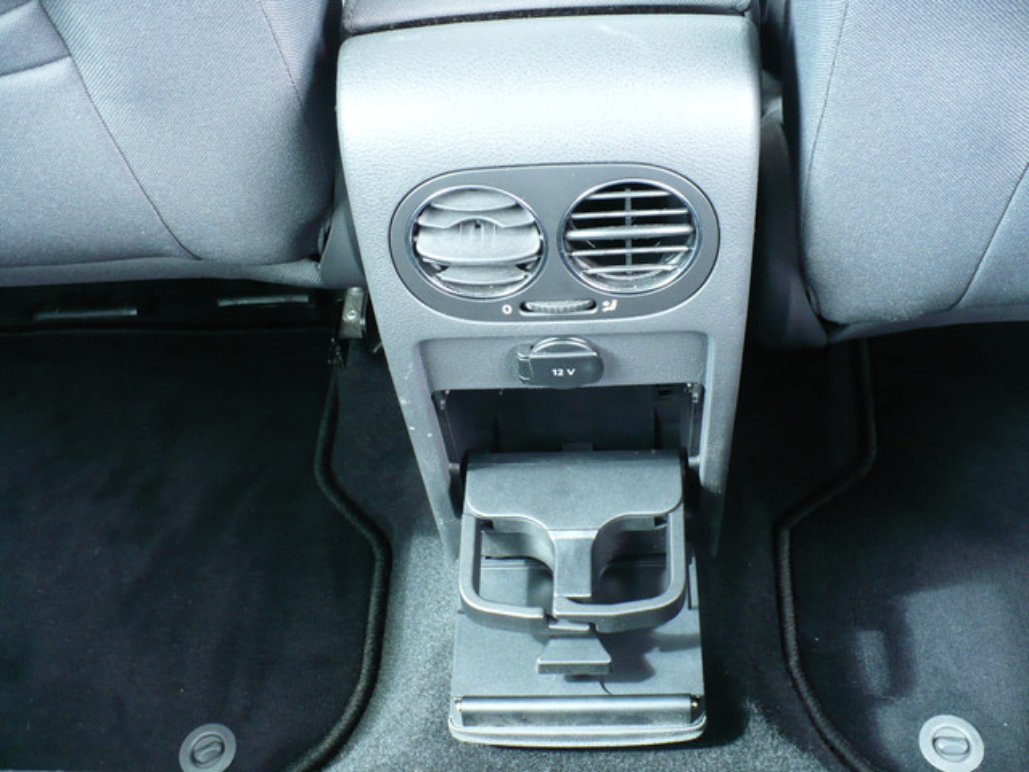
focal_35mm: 37
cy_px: 386
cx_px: 514
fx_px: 1100
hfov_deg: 50.1
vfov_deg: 38.7
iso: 200
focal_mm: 6.1
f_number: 2.8
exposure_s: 1/15
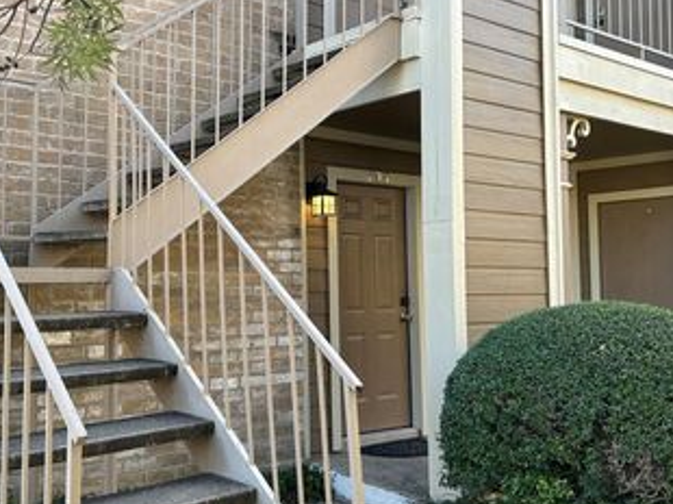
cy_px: 244
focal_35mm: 42
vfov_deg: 34.3
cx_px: 282
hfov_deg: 44.7
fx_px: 816
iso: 40
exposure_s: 1/247
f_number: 1.5
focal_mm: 5.7
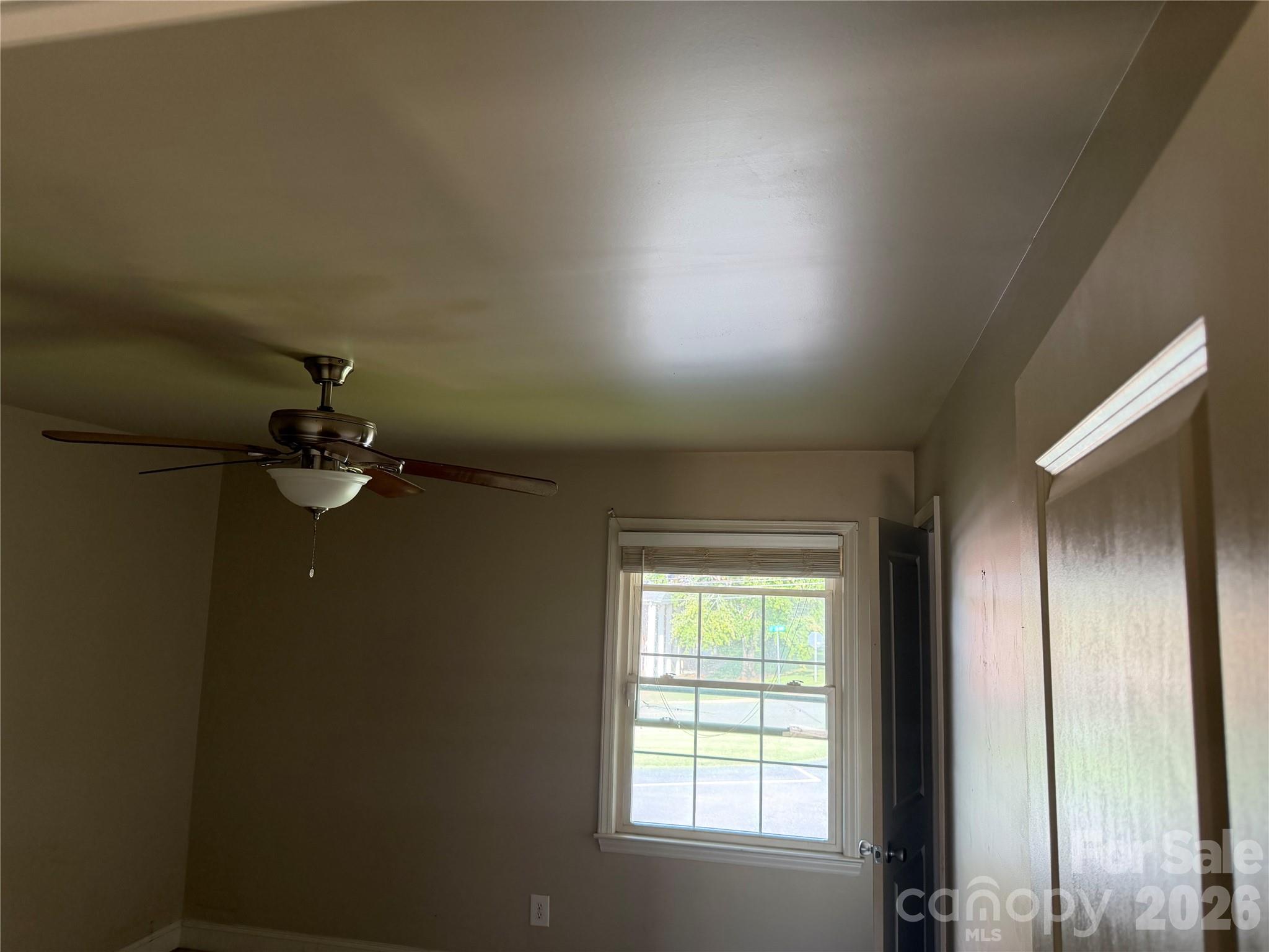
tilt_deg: +6.8
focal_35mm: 24
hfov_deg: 71.6
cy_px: 476
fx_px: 880
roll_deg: -1.8
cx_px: 634
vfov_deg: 56.8
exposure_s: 1/74
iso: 200
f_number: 1.78
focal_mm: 6.76
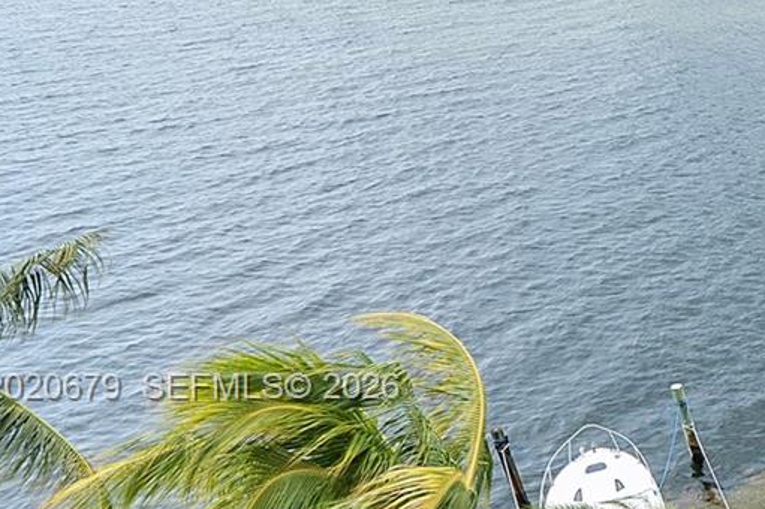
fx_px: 998
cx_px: 1132
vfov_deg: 28.1
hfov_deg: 28.4
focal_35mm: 47
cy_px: 389
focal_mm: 10
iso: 200
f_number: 8
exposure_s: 1/125
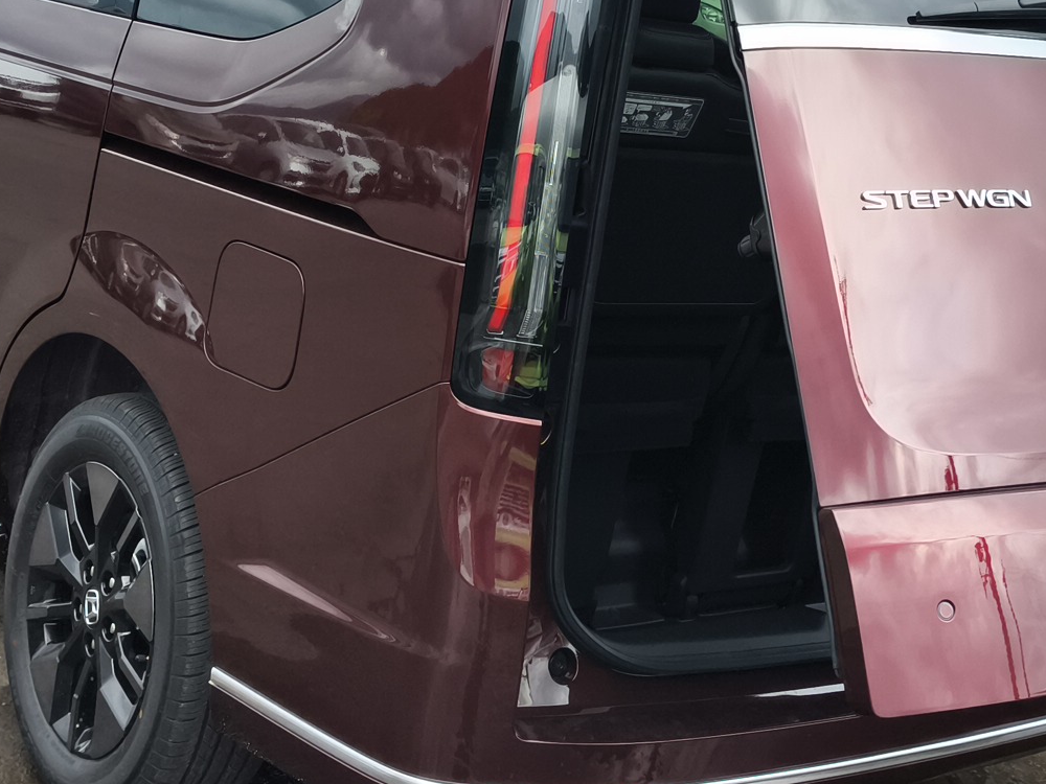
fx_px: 1934
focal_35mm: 64
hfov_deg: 30.2
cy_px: 174
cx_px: 604
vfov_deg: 22.7
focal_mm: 4.71
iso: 50
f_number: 1.7
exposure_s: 1/247
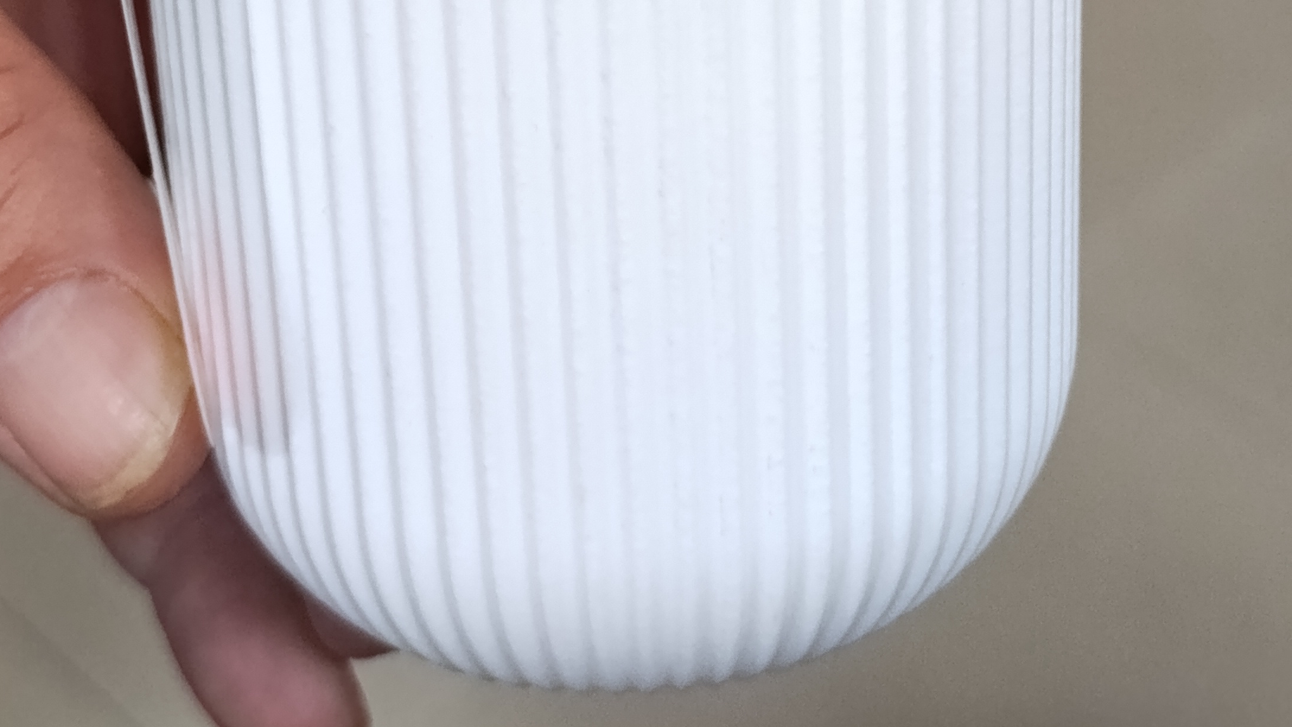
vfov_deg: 12.4
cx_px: 801
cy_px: -299
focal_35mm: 94
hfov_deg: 22.6
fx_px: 3220
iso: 800
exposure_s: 1/50
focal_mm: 6.14
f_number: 1.6
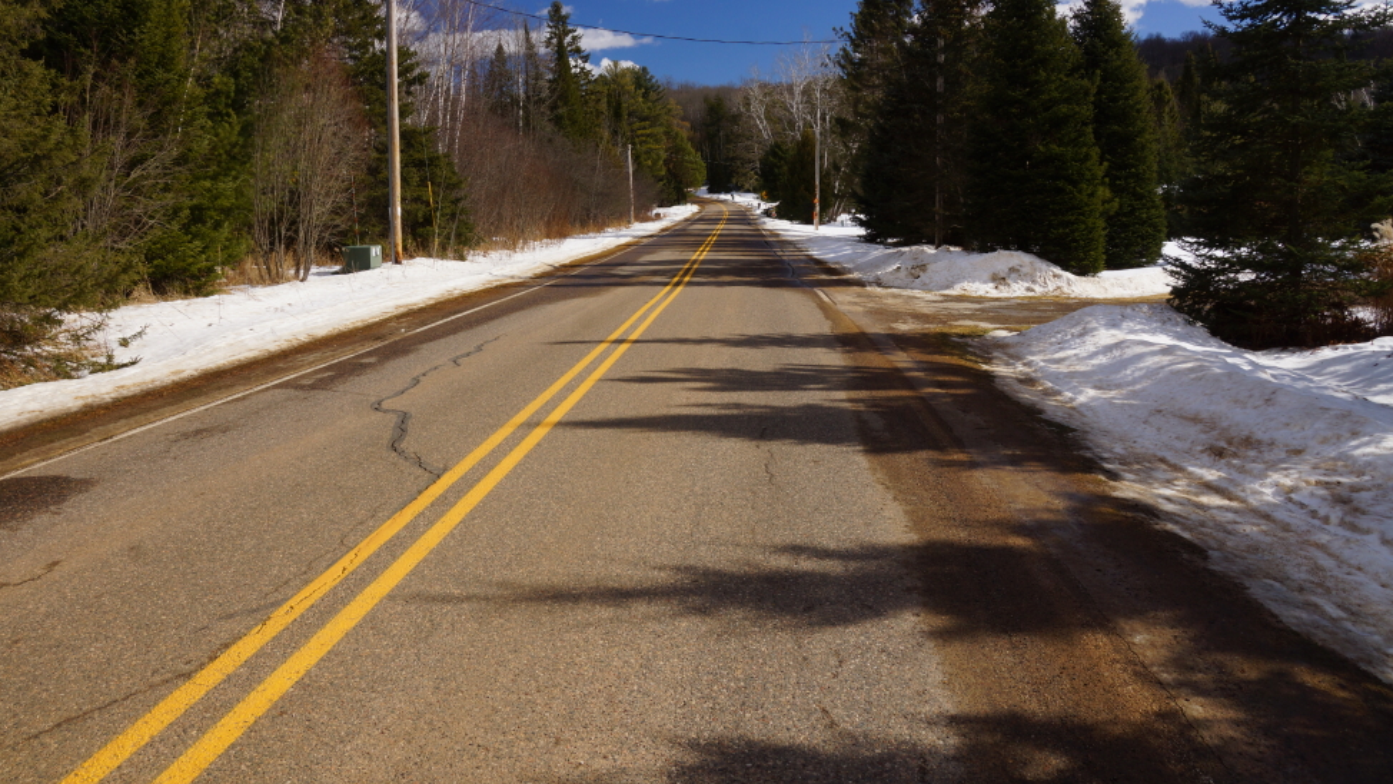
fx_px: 1071
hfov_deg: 66.1
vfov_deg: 40.0
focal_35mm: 29
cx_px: 686
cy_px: 315
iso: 100
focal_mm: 18
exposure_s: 1/100
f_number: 10
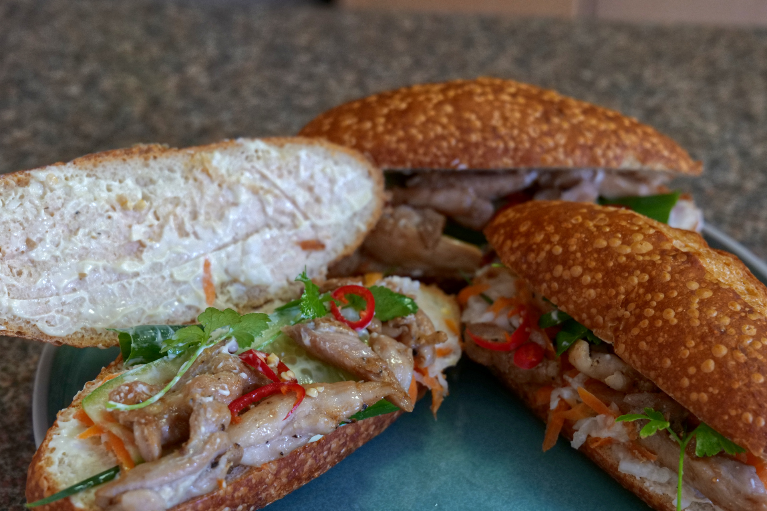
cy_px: 256
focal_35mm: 60
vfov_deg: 22.6
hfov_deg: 33.4
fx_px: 1278
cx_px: 384
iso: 4000
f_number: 7.1
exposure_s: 1/60
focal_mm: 60
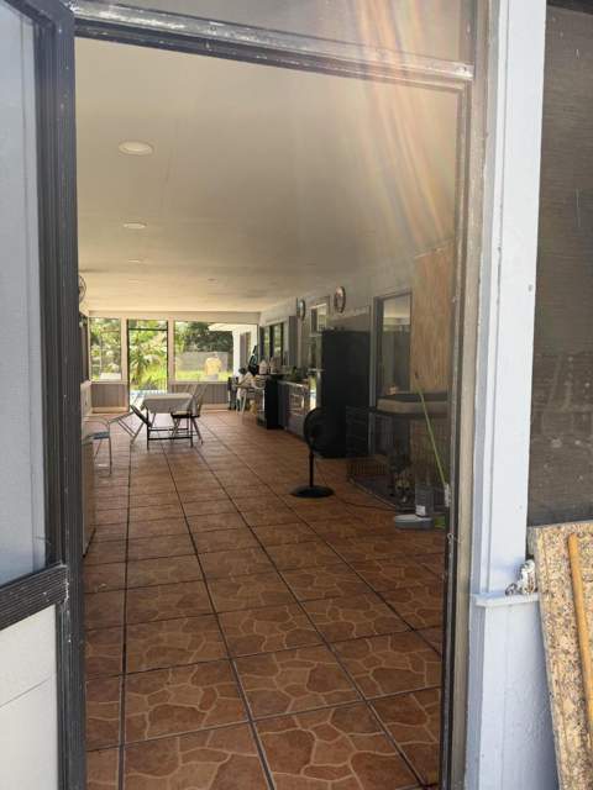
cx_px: 296
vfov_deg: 71.6
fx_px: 548
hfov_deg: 56.8
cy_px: 395
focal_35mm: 24
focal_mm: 6.76
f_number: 1.78
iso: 80
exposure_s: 1/805
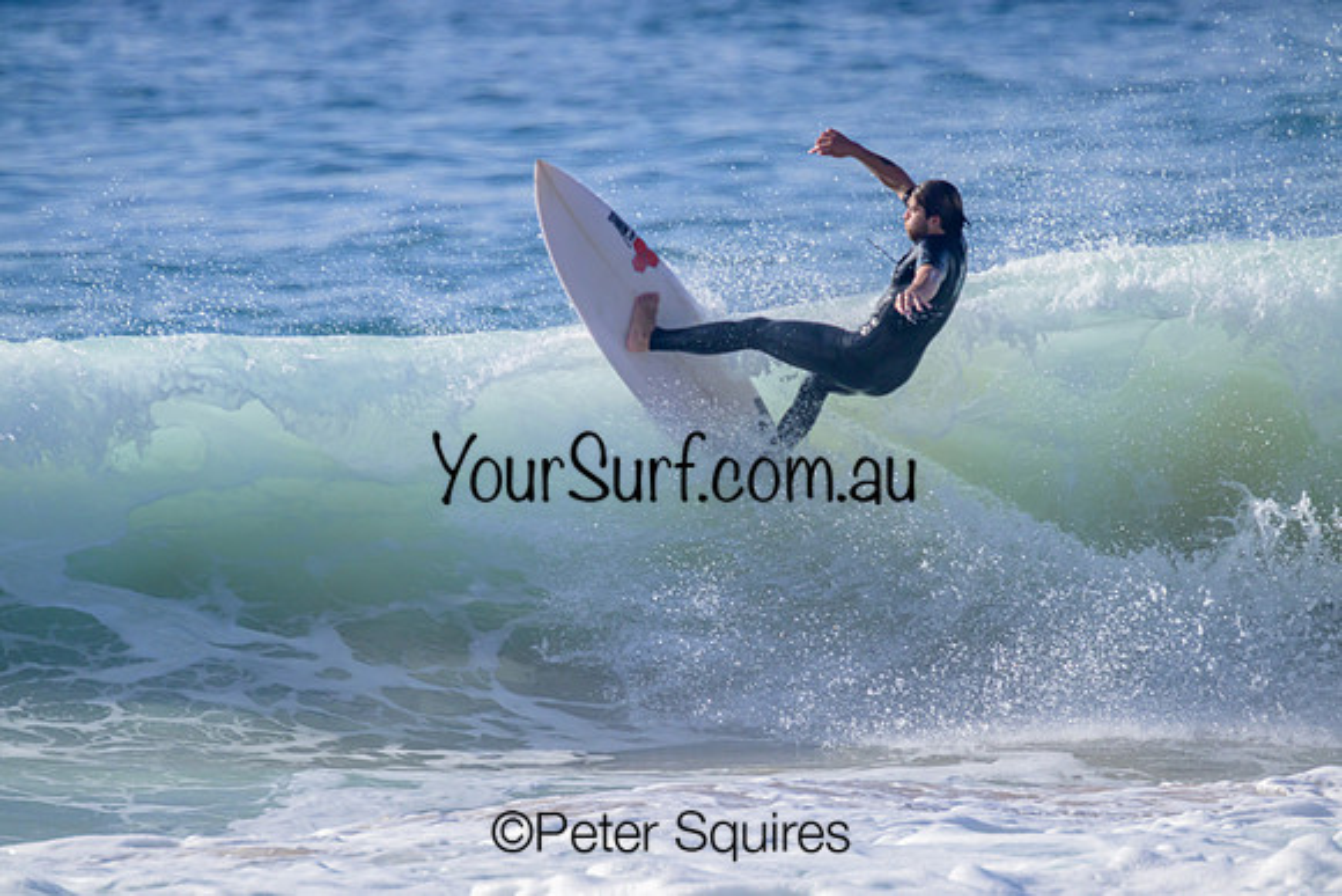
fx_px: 29828
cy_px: 448
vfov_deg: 1.7
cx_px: 671
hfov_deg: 2.6
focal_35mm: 800
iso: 800
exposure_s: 1/2000
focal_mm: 800
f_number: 11
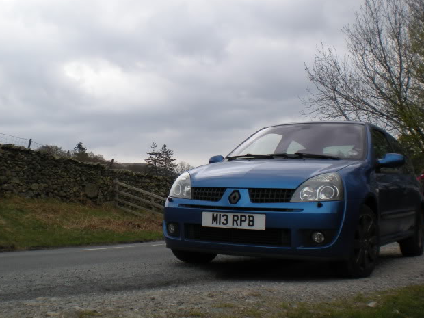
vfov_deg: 29.7
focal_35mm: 49
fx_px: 600
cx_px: 178
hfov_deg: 38.8
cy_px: 151
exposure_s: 1/336
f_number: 4.6
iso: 64
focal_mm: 6.3
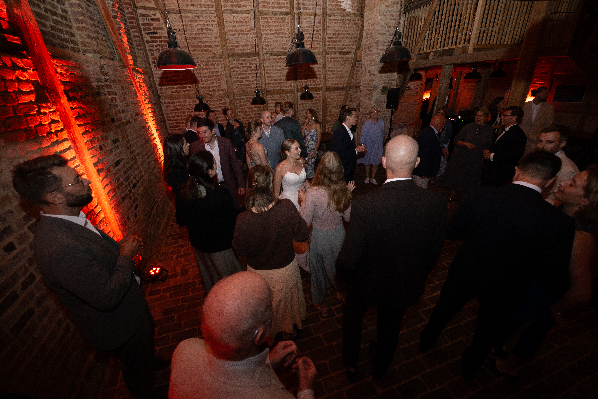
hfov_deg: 104.3
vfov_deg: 81.2
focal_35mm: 14
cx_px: 299
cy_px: 200
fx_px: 233
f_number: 5
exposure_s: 1/15
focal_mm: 14
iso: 1000
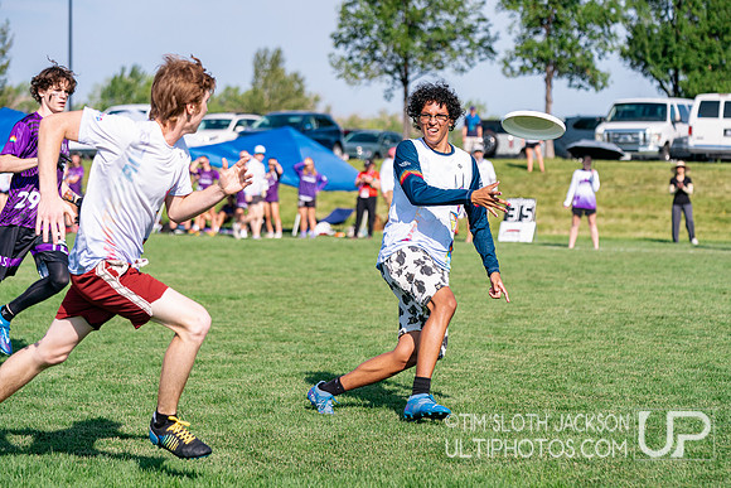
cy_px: 230
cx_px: 400
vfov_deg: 12.0
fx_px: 2311
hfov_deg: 18.0
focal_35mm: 114
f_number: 4
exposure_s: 1/4000
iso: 400
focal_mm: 104
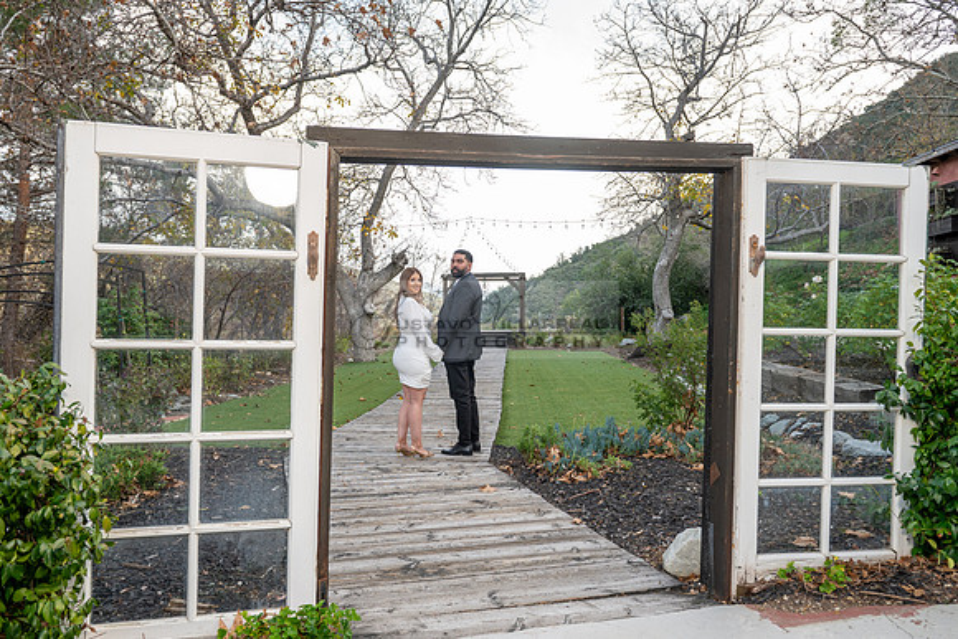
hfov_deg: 69.0
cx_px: 458
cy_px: 305
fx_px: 696
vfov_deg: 49.3
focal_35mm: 26
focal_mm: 24
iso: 200
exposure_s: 1/125
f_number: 5.6
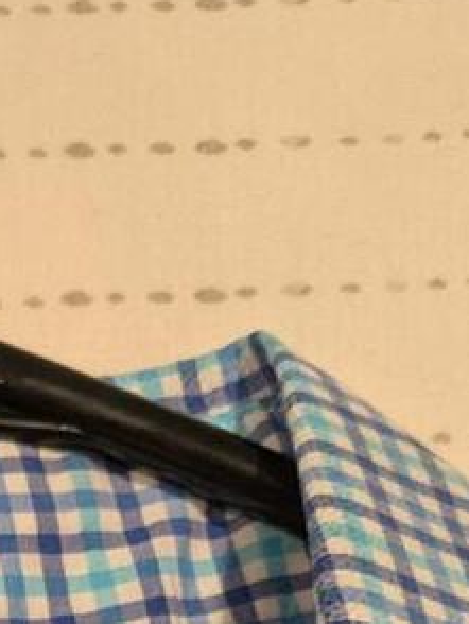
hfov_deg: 12.3
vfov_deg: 14.1
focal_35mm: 113
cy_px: 1314
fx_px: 2038
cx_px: -289
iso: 338
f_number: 1.89
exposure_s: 1/60
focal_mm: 5.43
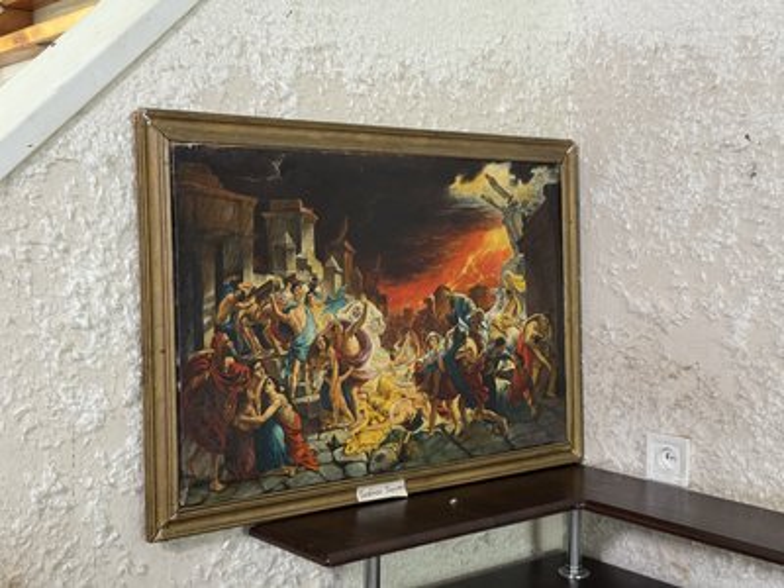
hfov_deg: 39.7
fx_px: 1087
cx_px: 392
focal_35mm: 48
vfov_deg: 30.3
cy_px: 294
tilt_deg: -3.7
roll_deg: -0.3
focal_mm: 6.76
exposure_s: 1/48
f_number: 1.78
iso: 160
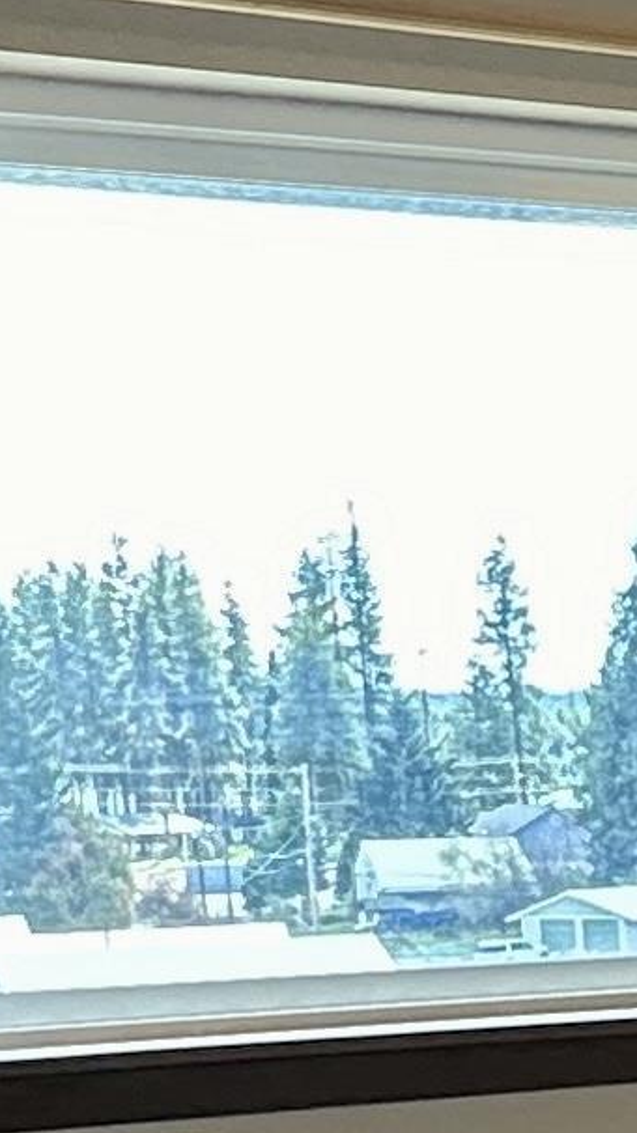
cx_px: 1610
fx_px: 2284
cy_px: 1129
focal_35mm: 76
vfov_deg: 26.4
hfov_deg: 12.1
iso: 160
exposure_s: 1/120
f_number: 2.2
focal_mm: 2.22
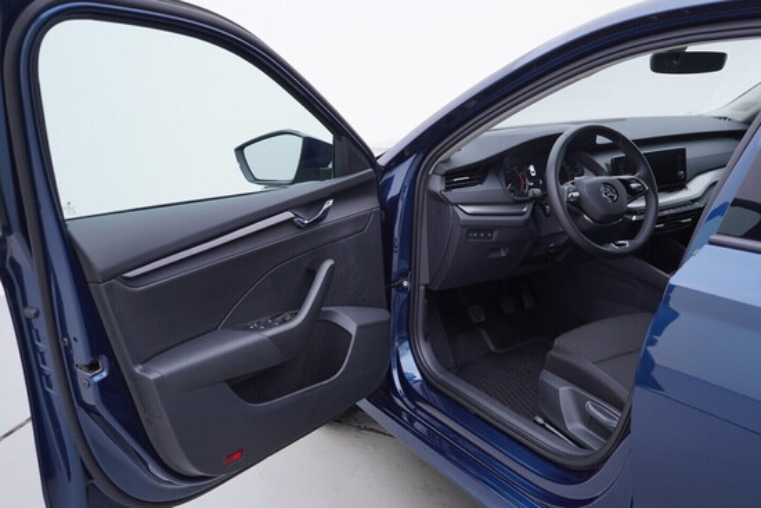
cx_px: 380
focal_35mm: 36
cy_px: 254
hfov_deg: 53.1
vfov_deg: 36.9
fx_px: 761
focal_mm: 24
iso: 125
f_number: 3.2
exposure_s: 1/50
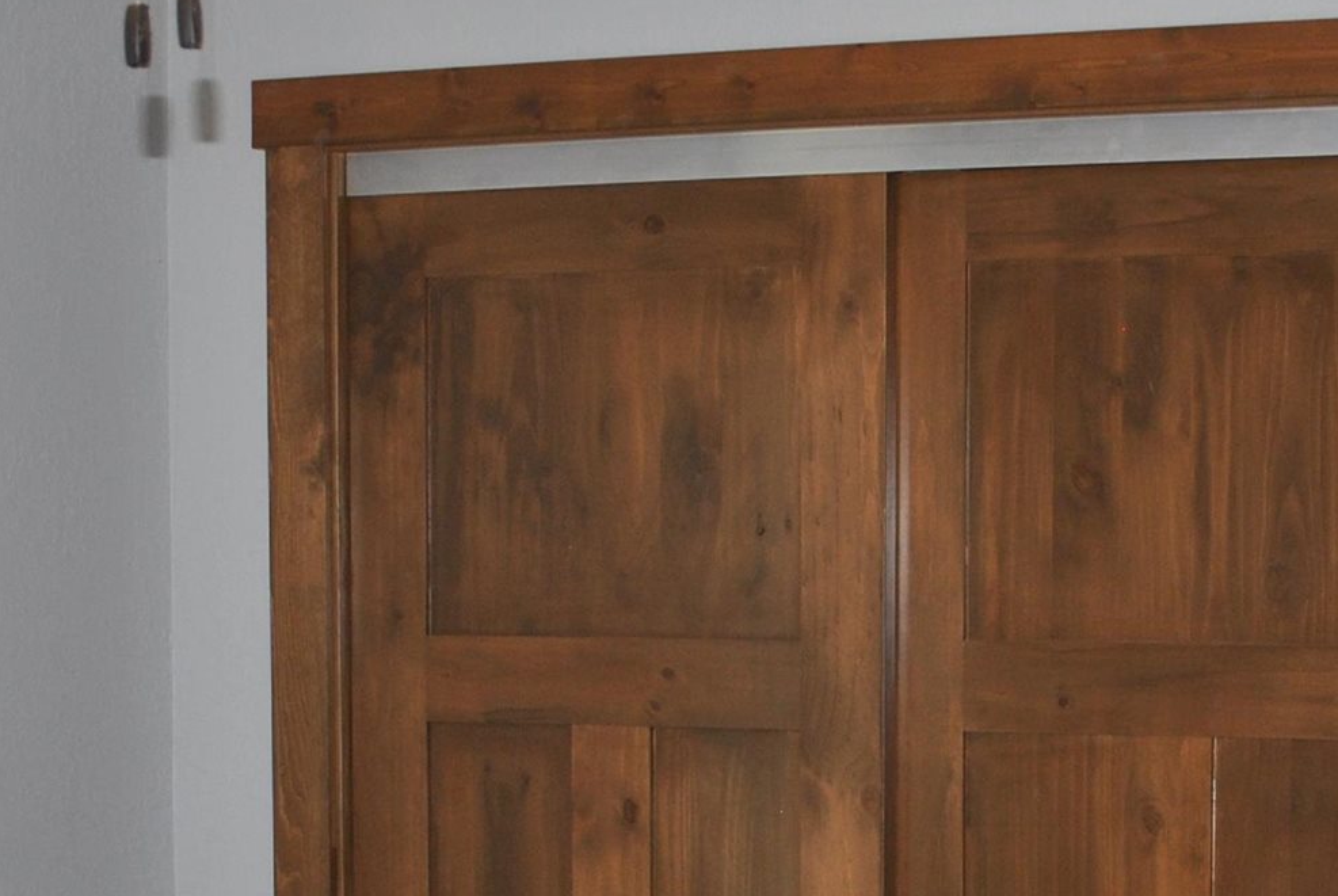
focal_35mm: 84
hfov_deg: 23.9
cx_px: 1015
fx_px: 3126
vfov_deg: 16.0
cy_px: 881
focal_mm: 18
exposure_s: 1/60
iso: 200
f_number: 3.5
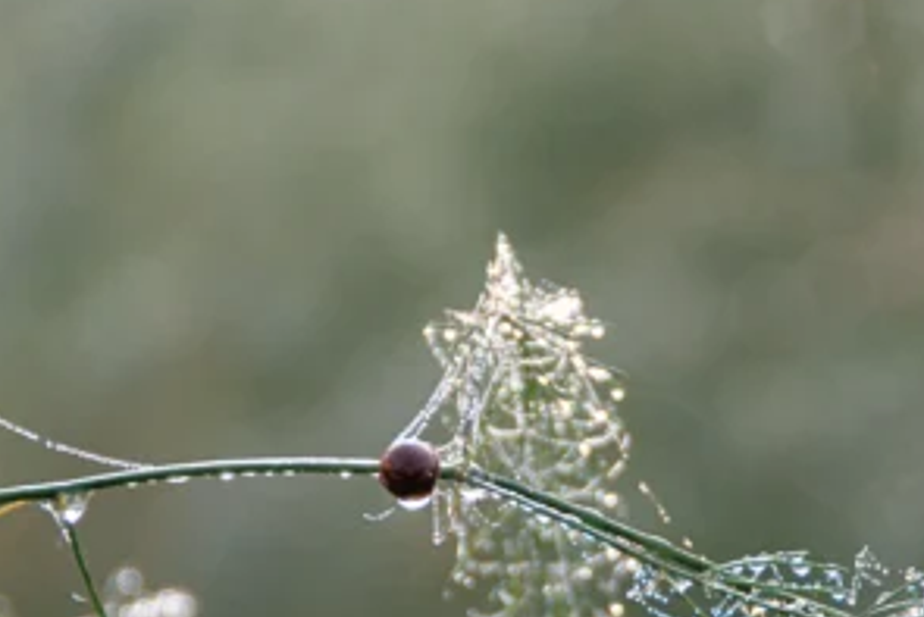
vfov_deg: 3.0
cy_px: 579
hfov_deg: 4.5
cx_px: 579
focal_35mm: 457
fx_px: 11735
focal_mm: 150
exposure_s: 1/500
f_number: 5.6
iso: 360
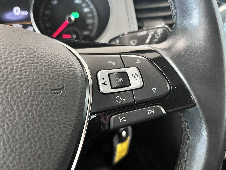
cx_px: 113
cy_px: 85
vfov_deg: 53.1
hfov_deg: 67.3
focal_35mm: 26
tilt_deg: -32.4
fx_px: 170
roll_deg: -0.7
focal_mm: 5.1
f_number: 1.6
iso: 320
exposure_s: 1/50
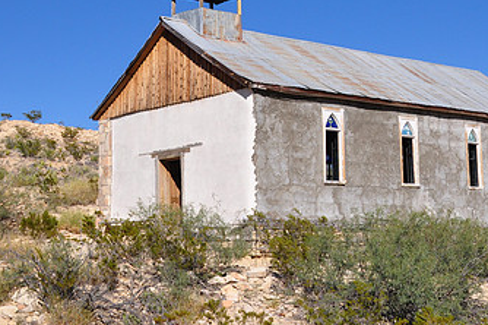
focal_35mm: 73
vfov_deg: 18.6
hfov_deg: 27.3
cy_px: 102
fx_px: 989
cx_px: 380
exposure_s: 1/320
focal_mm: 28
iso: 200
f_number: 10
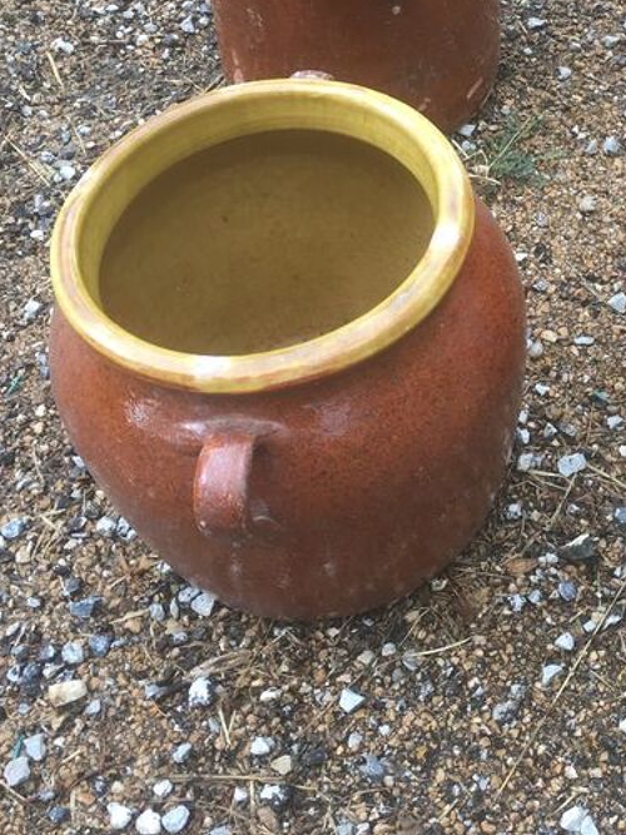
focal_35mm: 58
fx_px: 1399
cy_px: 248
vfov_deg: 32.8
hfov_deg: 24.2
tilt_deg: -50.7
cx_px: 616
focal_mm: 4.15
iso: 25
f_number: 2.2
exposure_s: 1/100
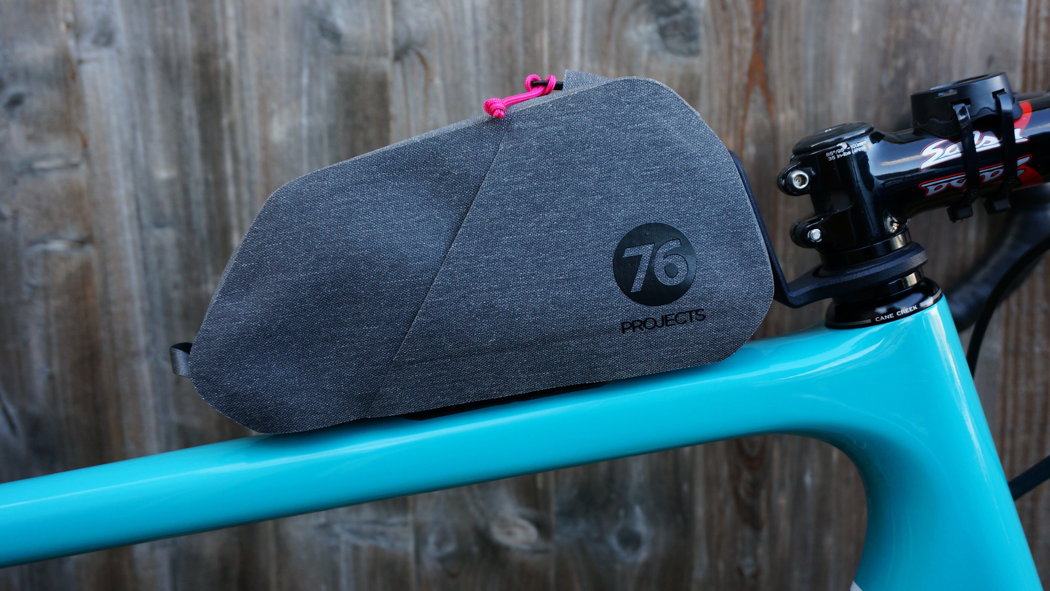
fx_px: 1017
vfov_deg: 32.4
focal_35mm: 37
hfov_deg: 54.6
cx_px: 528
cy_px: 276
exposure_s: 1/60
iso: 250
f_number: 4
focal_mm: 23
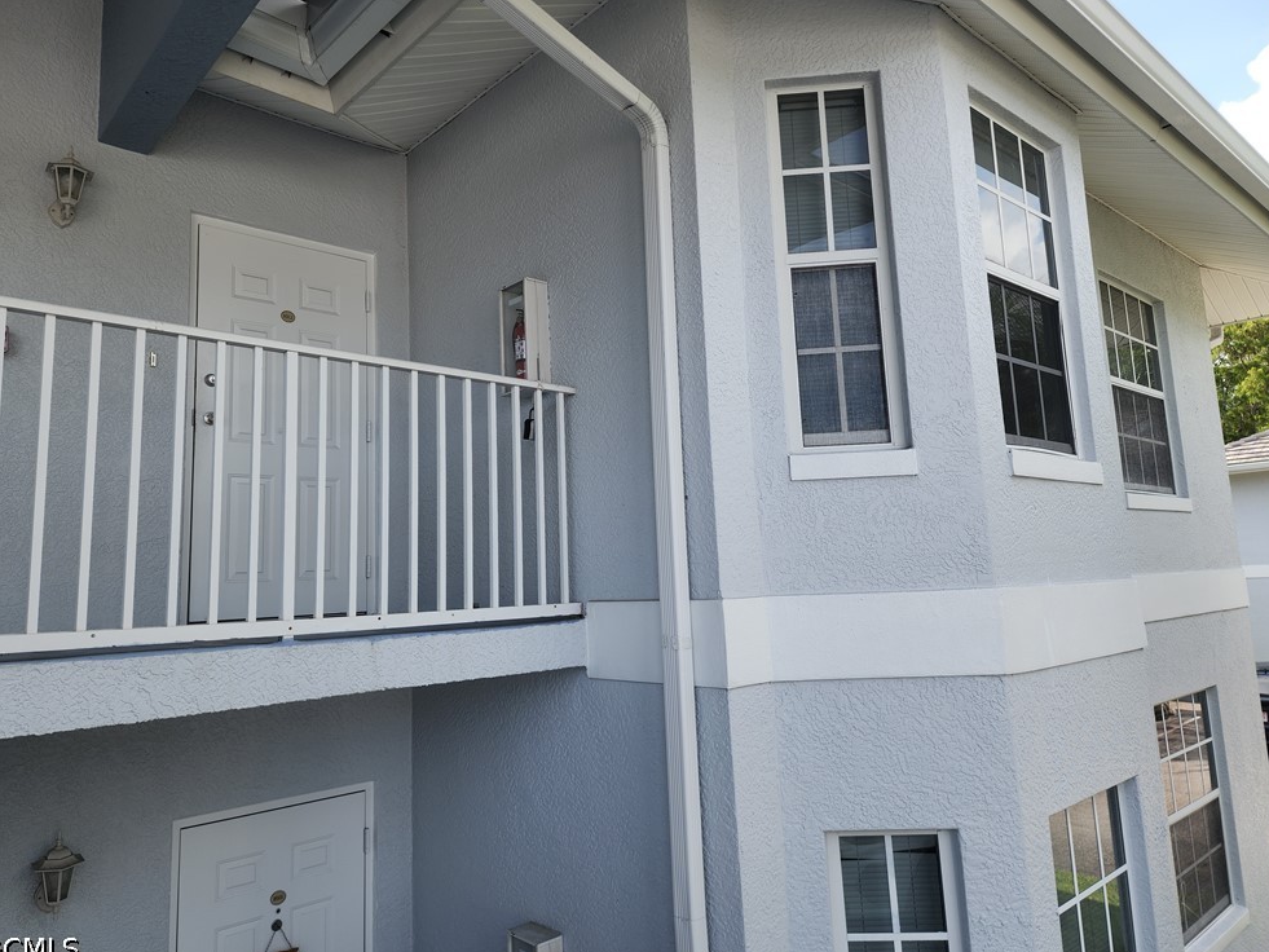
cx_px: 620
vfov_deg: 56.8
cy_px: 473
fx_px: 880
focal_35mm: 24
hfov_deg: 71.6
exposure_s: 1/337
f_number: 1.8
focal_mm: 6.4
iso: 12
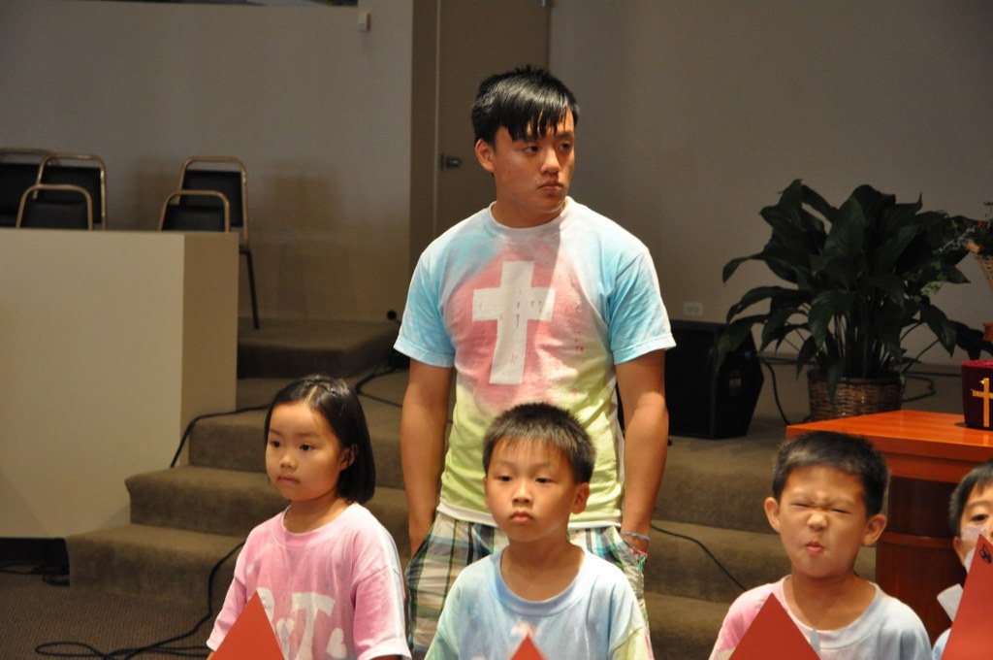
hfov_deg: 21.9
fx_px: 2562
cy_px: 330
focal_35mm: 93
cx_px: 496
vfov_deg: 14.7
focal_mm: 62
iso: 1600
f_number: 5.3
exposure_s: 1/20
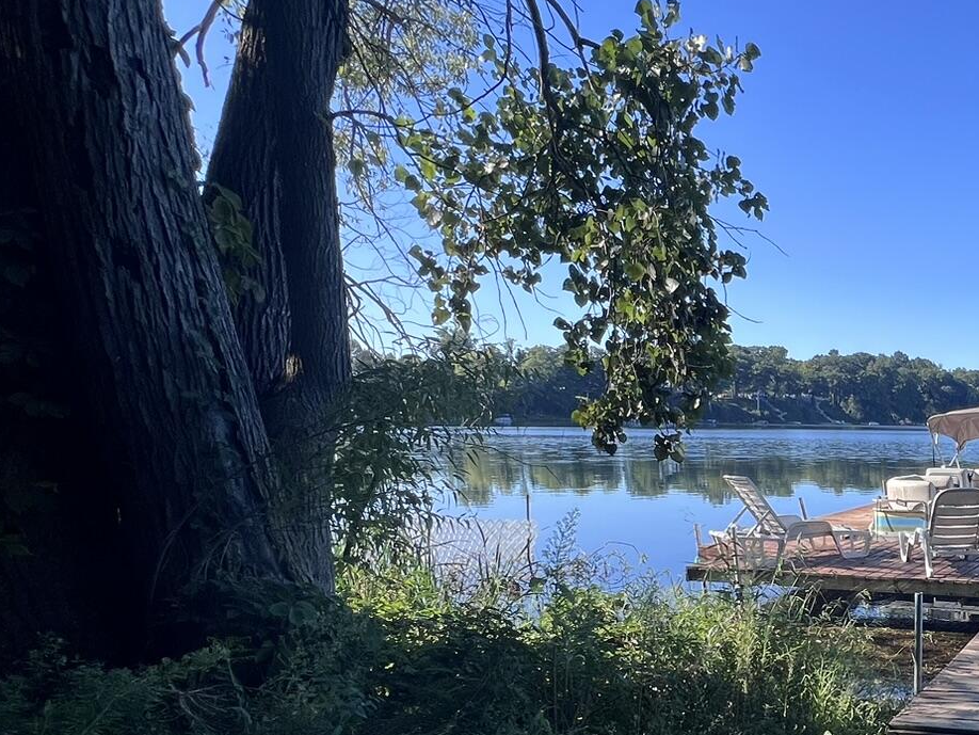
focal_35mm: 29
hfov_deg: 47.0
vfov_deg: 45.2
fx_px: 820
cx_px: 1052
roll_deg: -1.6
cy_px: 614
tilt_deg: -11.9
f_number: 1.8
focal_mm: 1.57
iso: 32
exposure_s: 1/641
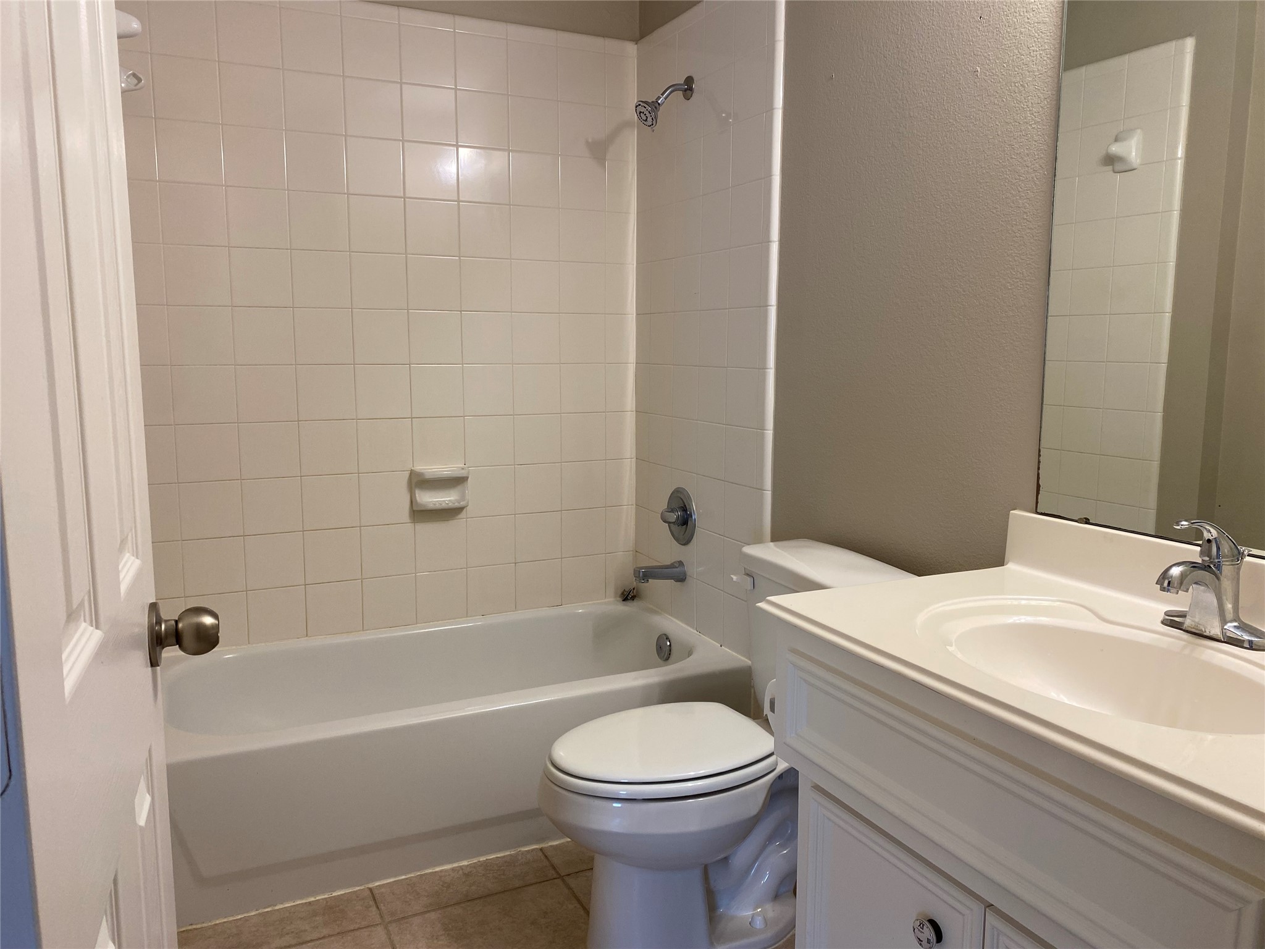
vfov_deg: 53.1
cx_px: 632
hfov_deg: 67.3
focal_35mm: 26
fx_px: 950
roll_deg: -0.2
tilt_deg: -7.8
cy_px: 474
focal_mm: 4.25
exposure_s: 1/60
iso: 80
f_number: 1.8
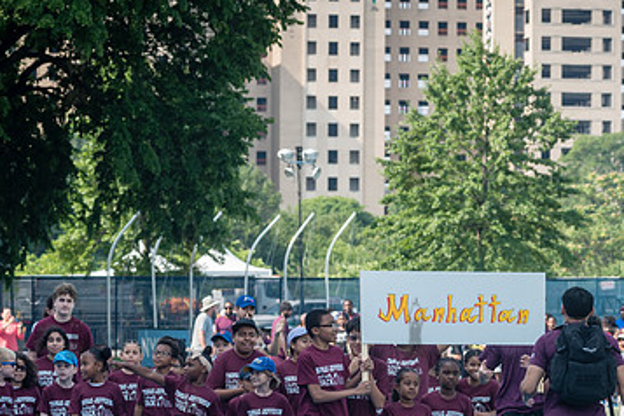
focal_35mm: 186
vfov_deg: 7.4
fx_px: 3224
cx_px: 421
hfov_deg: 11.0
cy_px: 328
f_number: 5.6
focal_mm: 112
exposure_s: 1/320
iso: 160
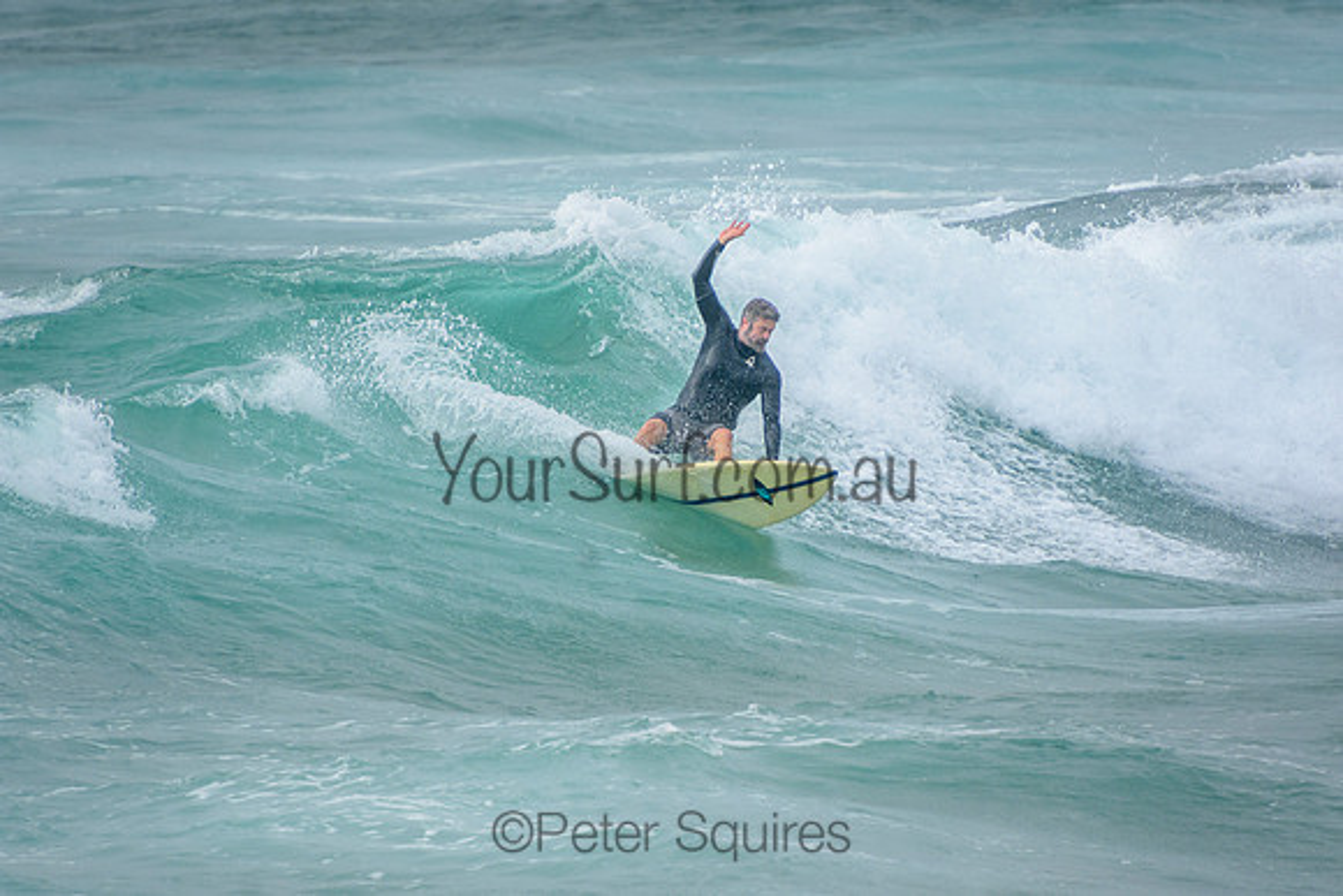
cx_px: 672
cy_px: 448
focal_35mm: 600
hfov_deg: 3.4
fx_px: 22388
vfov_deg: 2.3
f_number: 5.6
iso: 400
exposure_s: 1/2000
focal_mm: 400
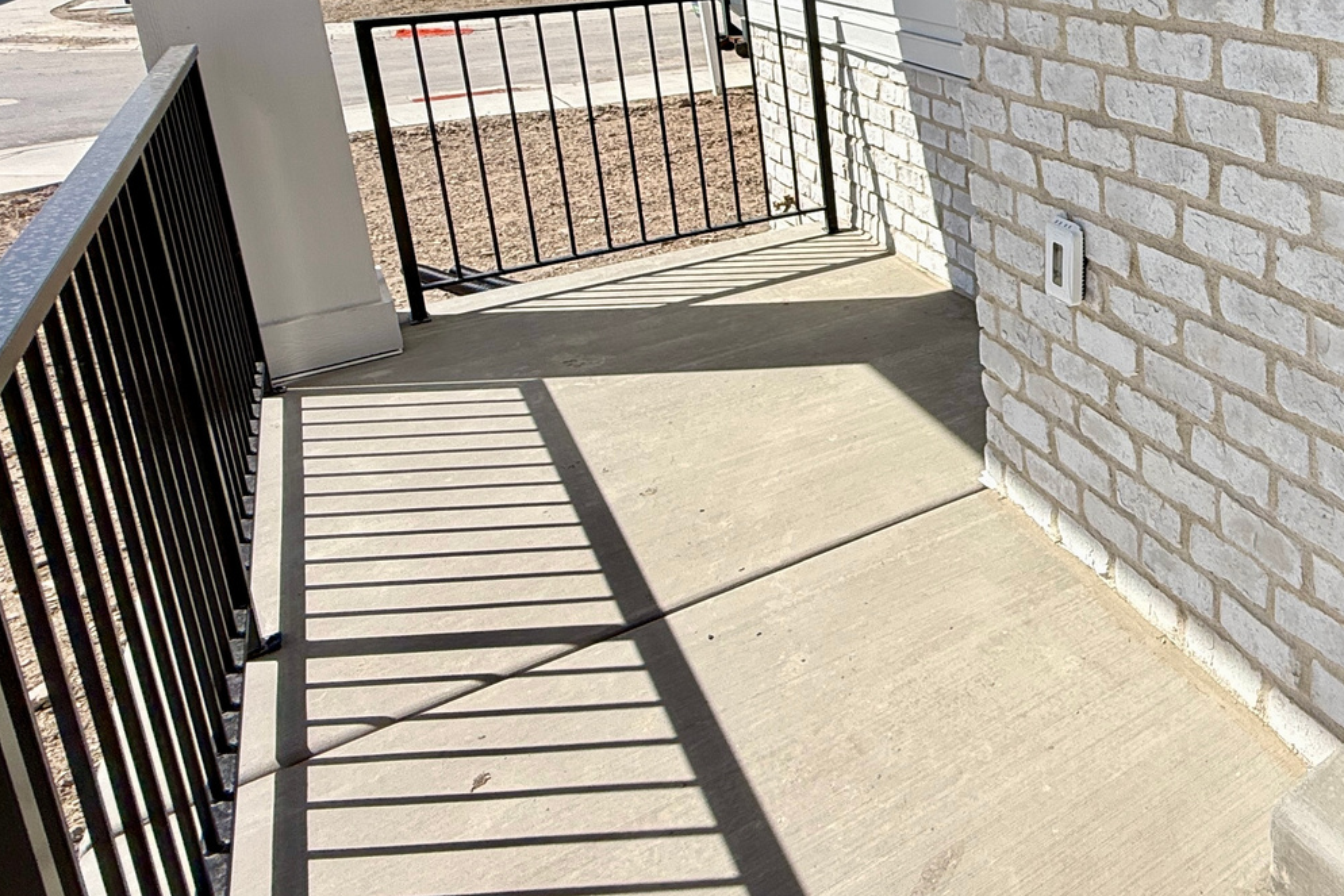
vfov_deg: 41.1
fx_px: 1120
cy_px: 136
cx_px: 1209
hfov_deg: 54.1
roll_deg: +0.9
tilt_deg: -12.2
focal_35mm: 30
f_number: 2.2
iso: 50
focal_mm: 2.22
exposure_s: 1/2611
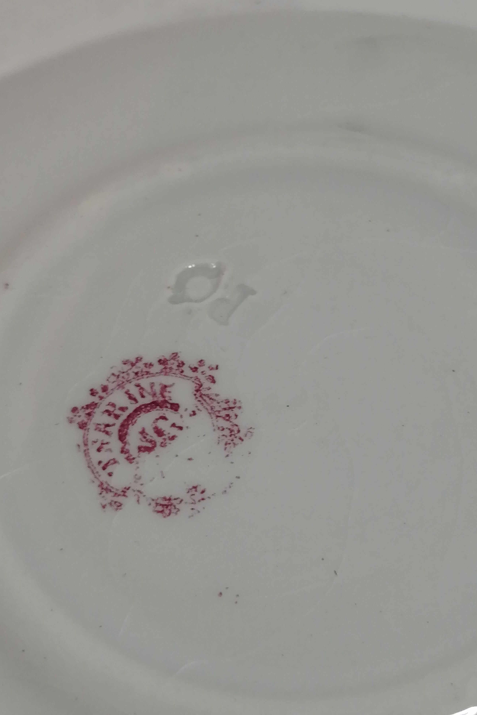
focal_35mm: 65
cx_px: 249
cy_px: 355
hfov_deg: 20.9
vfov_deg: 31.0
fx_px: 1292
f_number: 1.8
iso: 80
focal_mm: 3.62
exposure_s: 1/50
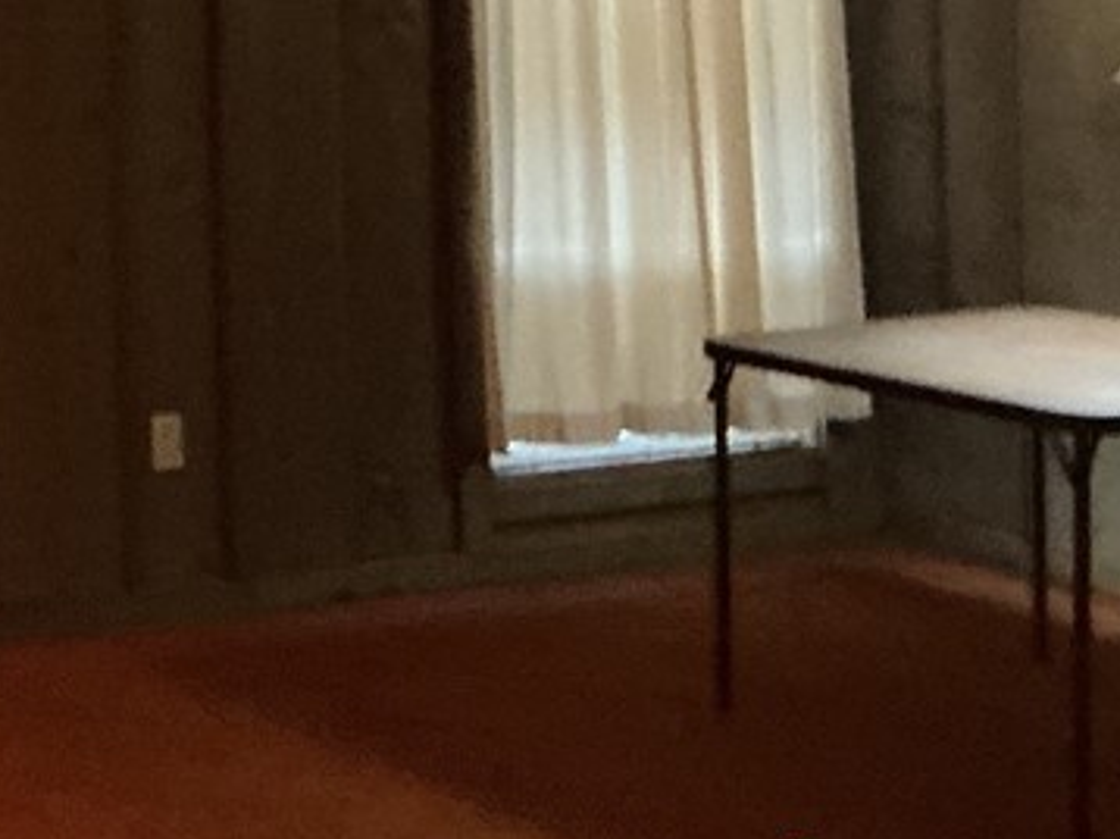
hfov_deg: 21.2
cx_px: -375
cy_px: -203
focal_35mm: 83
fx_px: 2684
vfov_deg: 16.9
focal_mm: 3
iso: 500
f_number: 1.8
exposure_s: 1/20
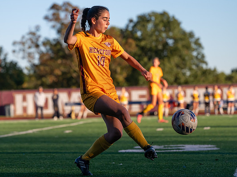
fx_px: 1177
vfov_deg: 8.6
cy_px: 73
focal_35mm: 172
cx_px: 80
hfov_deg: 11.5
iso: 320
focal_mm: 97
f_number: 2.8
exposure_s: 1/3200
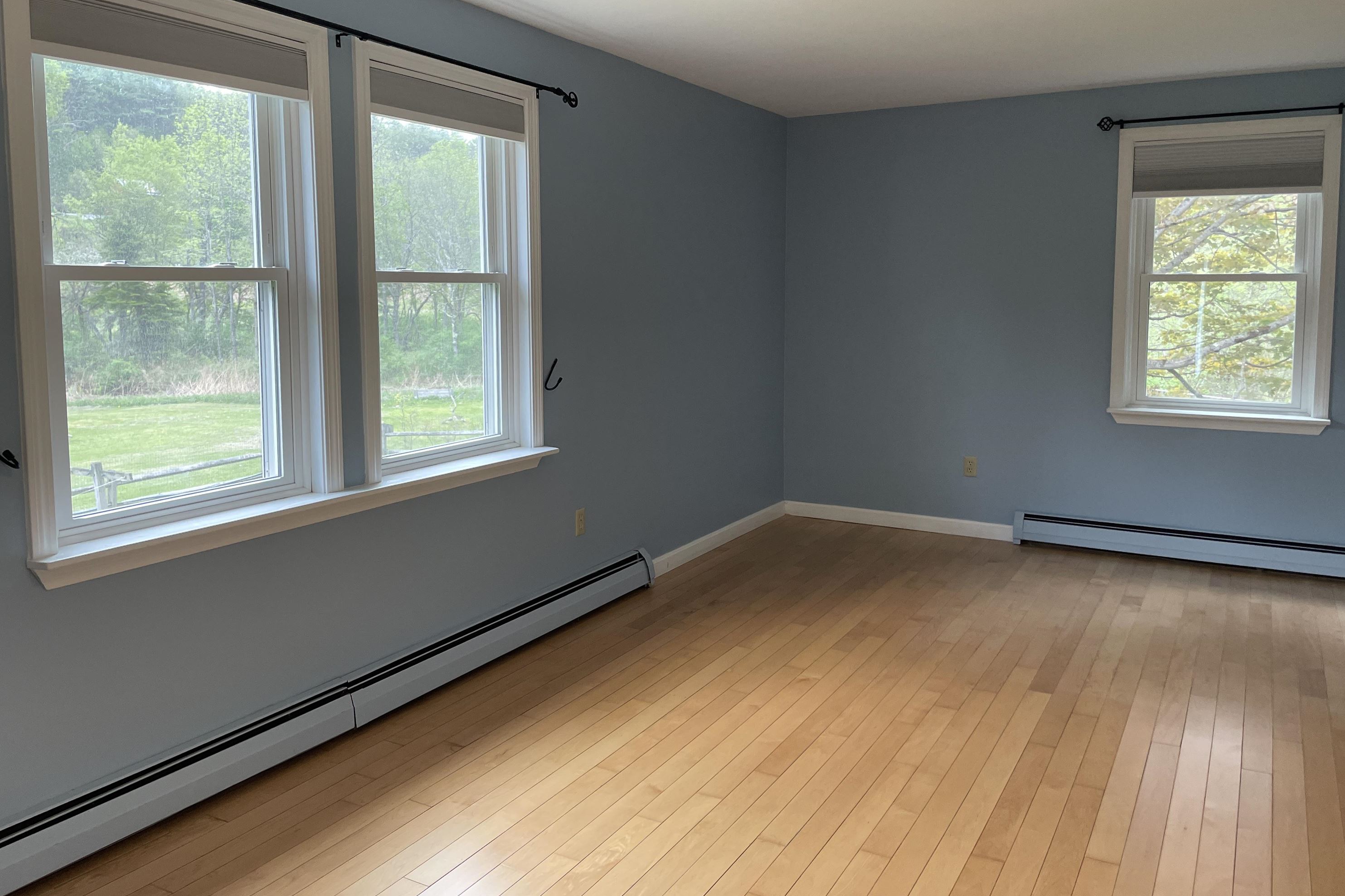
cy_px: 382
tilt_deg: -4.8
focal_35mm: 28
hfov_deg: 65.5
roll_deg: +0.5
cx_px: 675
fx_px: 1046
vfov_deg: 46.3
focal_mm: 4.2
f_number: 1.6
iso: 125
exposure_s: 1/120
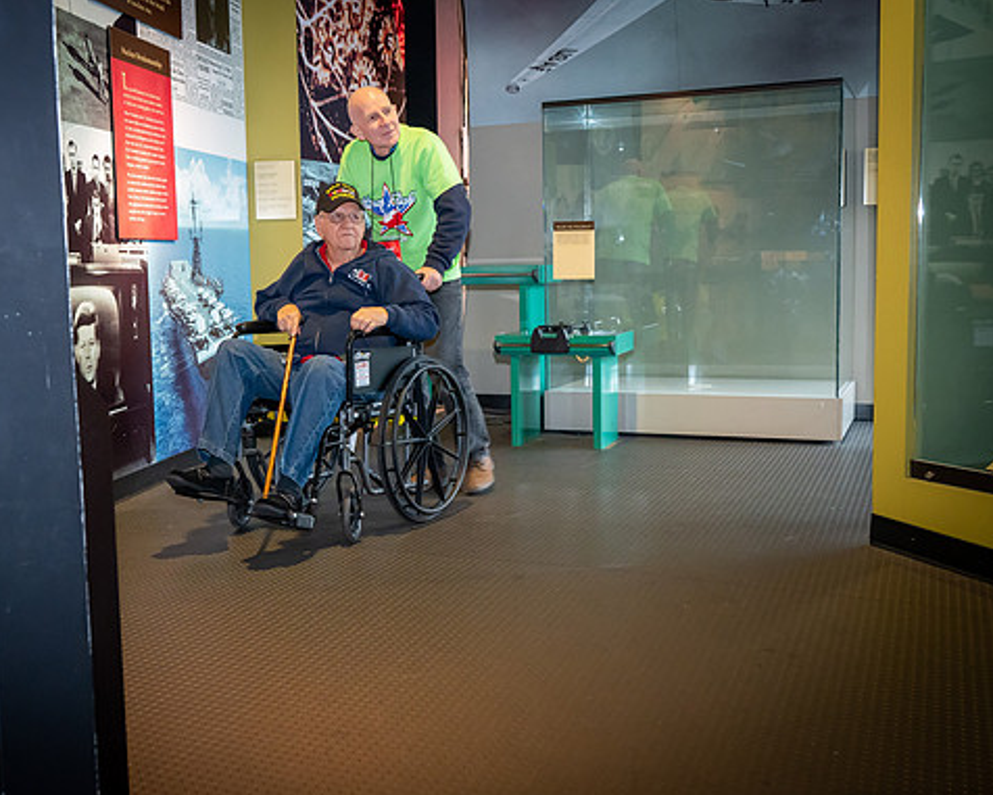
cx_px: 398
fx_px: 1176
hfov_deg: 45.5
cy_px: 401
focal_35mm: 40
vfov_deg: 37.3
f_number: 5.6
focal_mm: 35
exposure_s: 1/50
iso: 7200
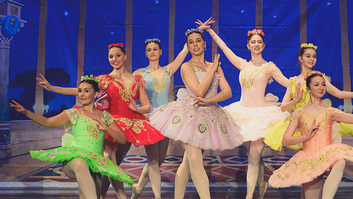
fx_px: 983
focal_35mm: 105
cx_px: 220
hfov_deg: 20.3
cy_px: 75
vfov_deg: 11.5
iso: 1100
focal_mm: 70
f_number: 2.8
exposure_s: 1/320
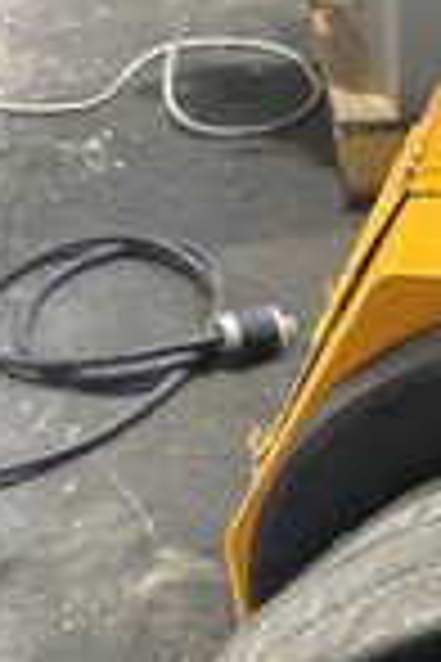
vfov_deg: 29.4
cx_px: 648
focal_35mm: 68
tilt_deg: -37.2
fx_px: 1249
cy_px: 455
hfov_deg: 18.0
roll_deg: +0.3
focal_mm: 6.86
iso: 500
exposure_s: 1/60
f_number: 1.78
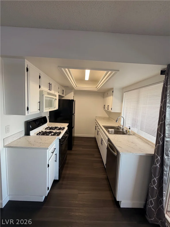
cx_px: 85
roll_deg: -2.5
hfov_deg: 85.7
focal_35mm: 14
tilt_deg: -5.8
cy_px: 114
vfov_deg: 102.1
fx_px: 92
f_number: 2.2
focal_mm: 2.22
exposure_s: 1/121
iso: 200
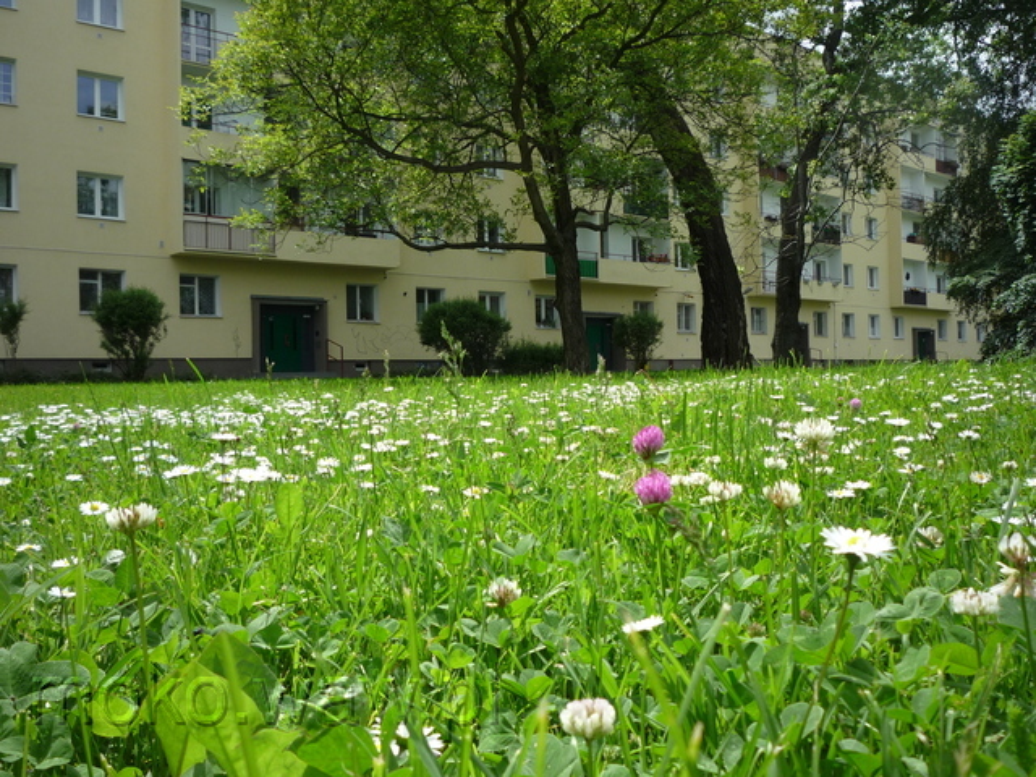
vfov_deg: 44.2
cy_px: 388
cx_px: 518
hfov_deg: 56.8
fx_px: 958
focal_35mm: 32
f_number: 4.5
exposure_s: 1/400
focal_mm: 5.2
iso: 100
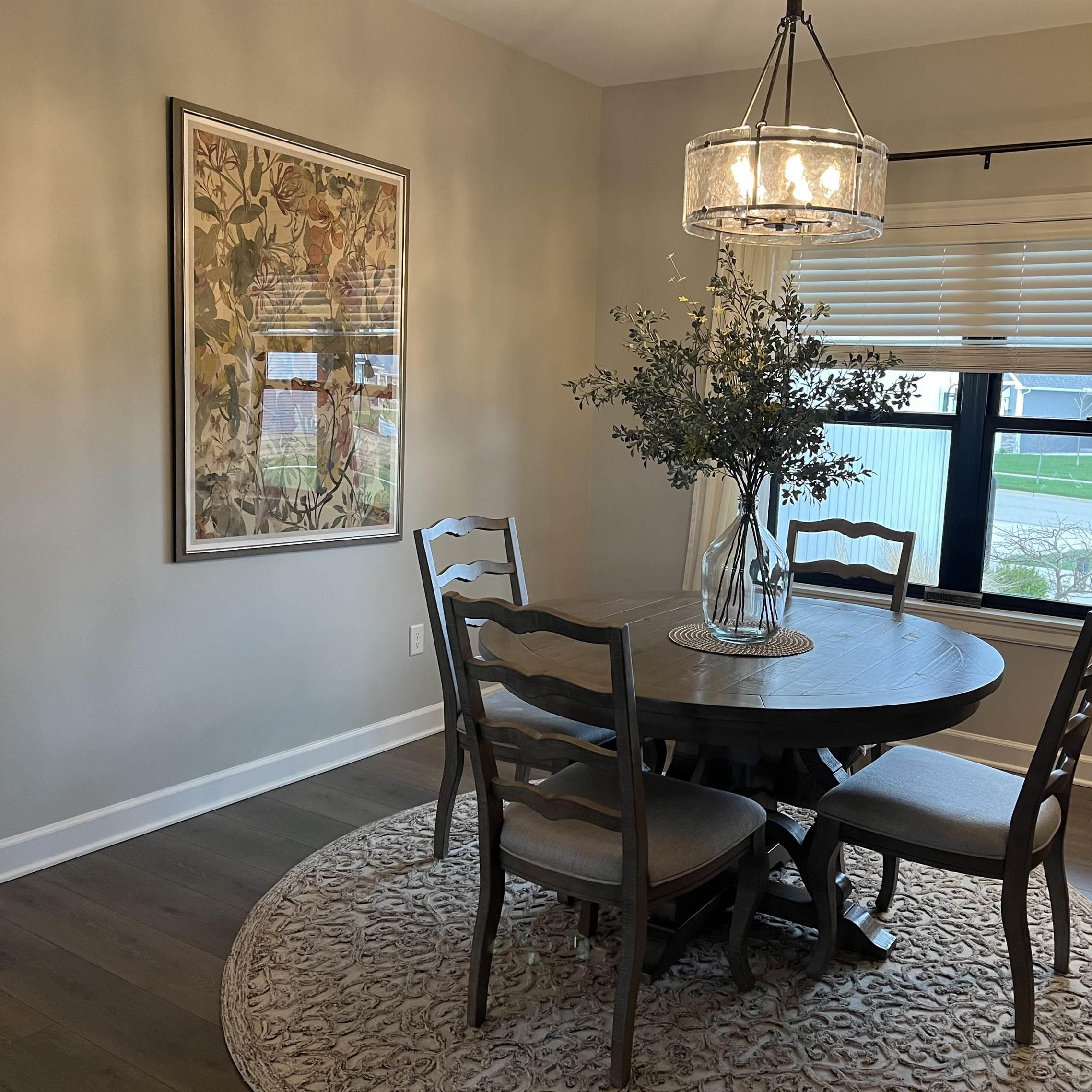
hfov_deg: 52.1
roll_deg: -2.8
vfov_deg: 52.5
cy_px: 551
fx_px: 1106
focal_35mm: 31
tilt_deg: -8.6
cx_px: 661
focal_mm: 5.1
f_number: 1.6
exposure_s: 1/60
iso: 80
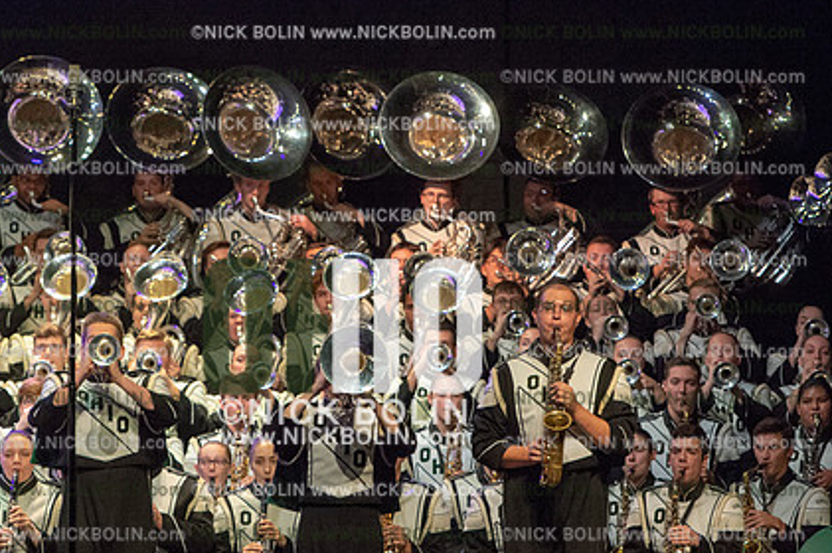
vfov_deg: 4.7
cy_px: 352
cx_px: 342
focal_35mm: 289
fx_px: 6674
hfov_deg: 7.1
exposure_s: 1/400
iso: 8000
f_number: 5.6
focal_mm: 210
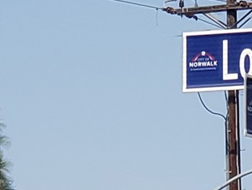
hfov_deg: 11.4
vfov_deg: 8.7
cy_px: 185
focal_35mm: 171
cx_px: 249
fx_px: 1246
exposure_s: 1/758
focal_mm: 6
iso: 32
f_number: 2.4
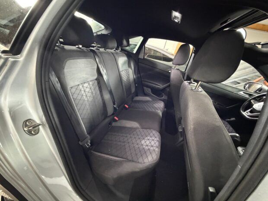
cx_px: 134
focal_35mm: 14
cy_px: 100
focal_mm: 2.22
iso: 1250
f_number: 2.2
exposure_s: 1/43
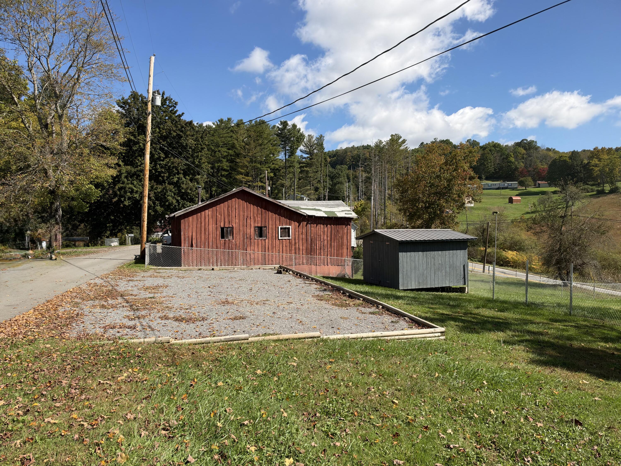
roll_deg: +0.5
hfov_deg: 71.6
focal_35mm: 24
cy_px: 233
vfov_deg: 56.8
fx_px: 431
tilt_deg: -2.7
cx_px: 310
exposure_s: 1/2976
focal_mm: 6.93
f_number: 1.8
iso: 64
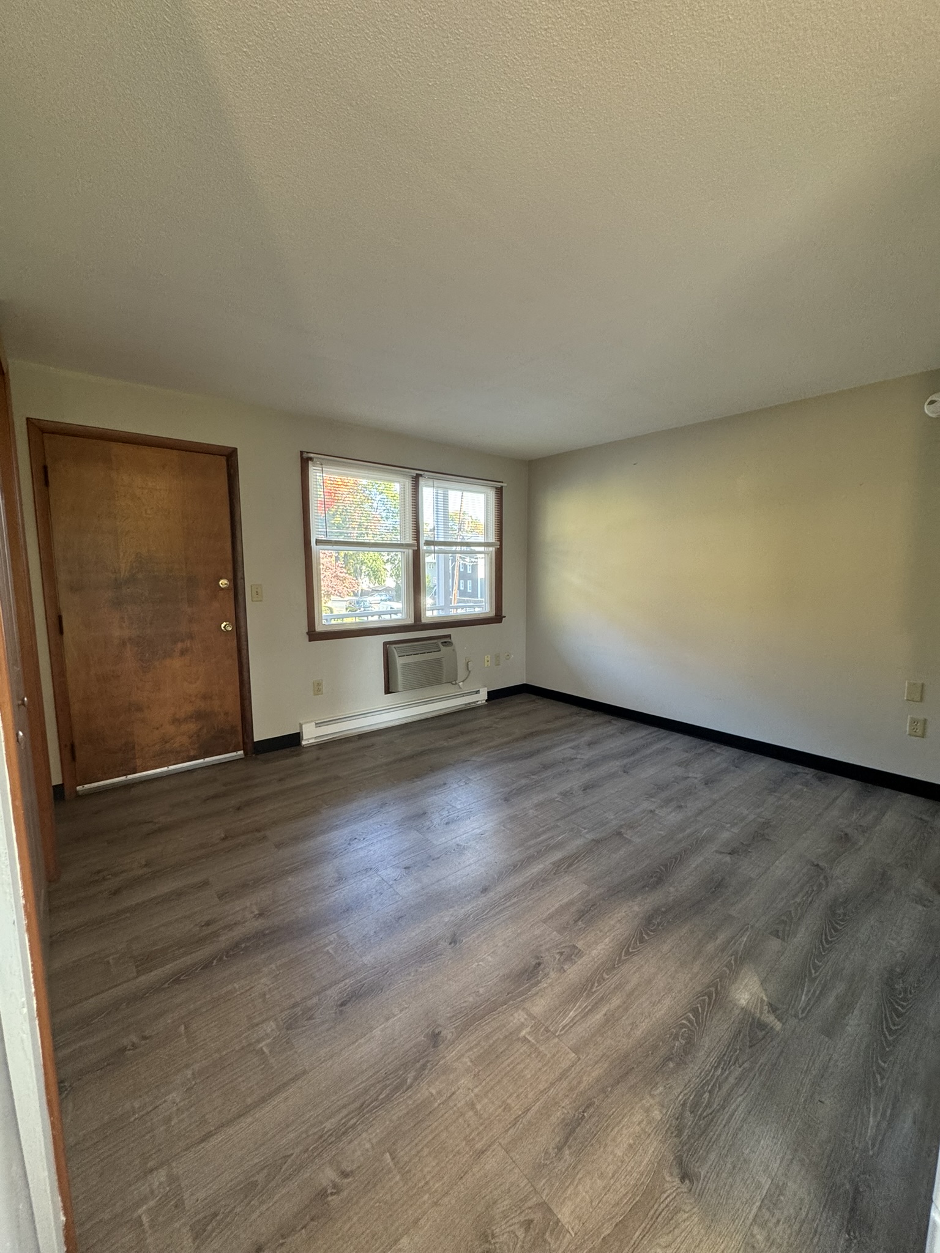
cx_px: 470
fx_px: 507
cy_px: 626
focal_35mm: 14
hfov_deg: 85.7
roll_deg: +1.3
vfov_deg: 102.1
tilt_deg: -7.2
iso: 200
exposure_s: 1/60
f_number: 2.2
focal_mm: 2.22
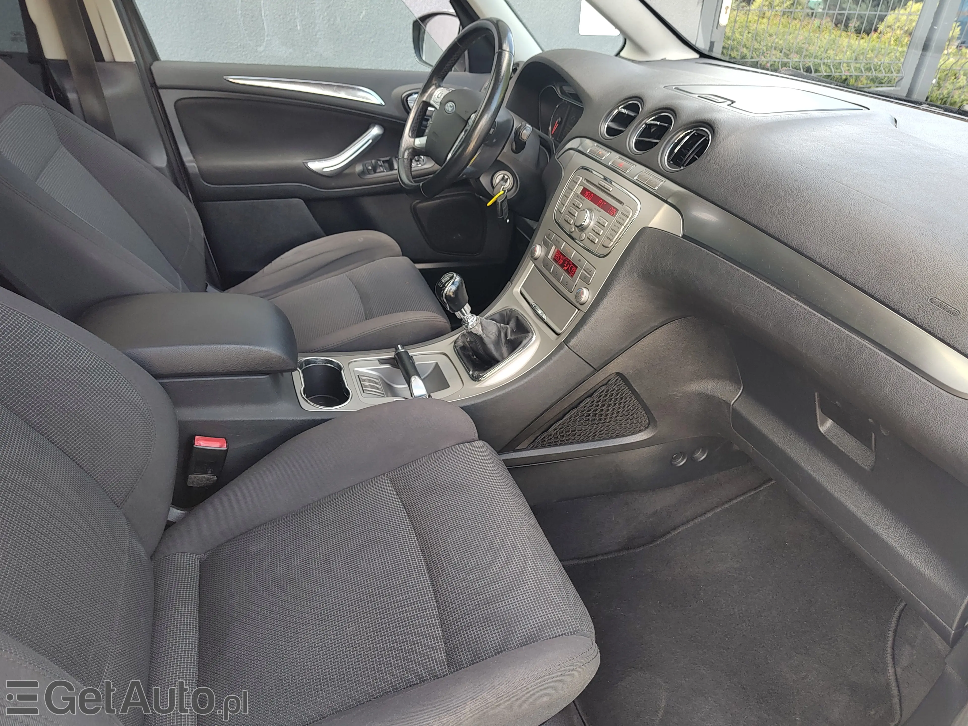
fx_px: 643
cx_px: 484
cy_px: 363
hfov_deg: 73.9
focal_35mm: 23
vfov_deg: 58.9
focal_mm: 5.56
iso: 166
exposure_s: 1/100
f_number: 1.8
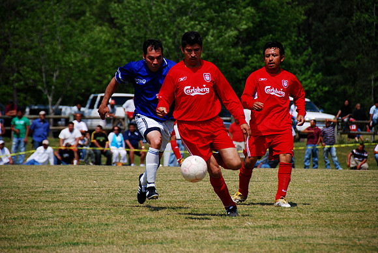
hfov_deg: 6.9
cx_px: 189
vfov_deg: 4.6
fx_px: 3153
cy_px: 126
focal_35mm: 300
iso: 100
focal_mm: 200
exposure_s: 1/640
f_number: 5.6
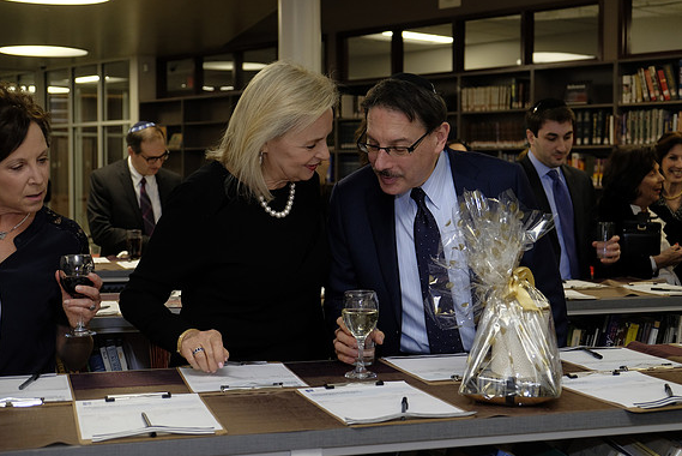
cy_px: 226
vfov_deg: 24.6
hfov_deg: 36.2
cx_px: 337
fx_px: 1042
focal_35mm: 55
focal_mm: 35.8
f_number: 3.6
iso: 800
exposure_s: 1/180
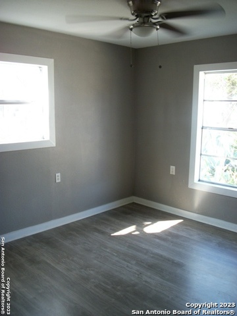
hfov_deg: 44.2
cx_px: 118
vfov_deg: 56.8
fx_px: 292
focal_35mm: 32
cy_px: 158
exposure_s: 1/40
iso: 80
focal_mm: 5.7
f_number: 2.9
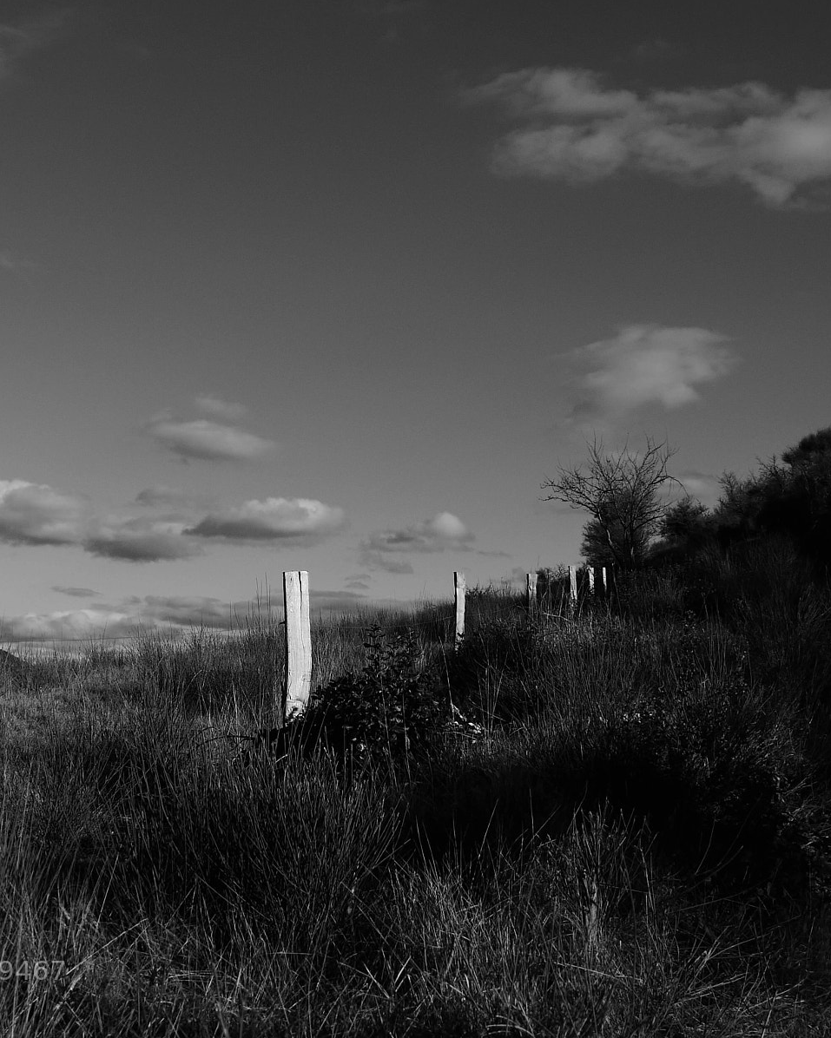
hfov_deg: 31.9
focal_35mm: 47
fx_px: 1445
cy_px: 518
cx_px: 306
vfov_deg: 39.5
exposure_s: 1/2500
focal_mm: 14
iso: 200
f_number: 3.5
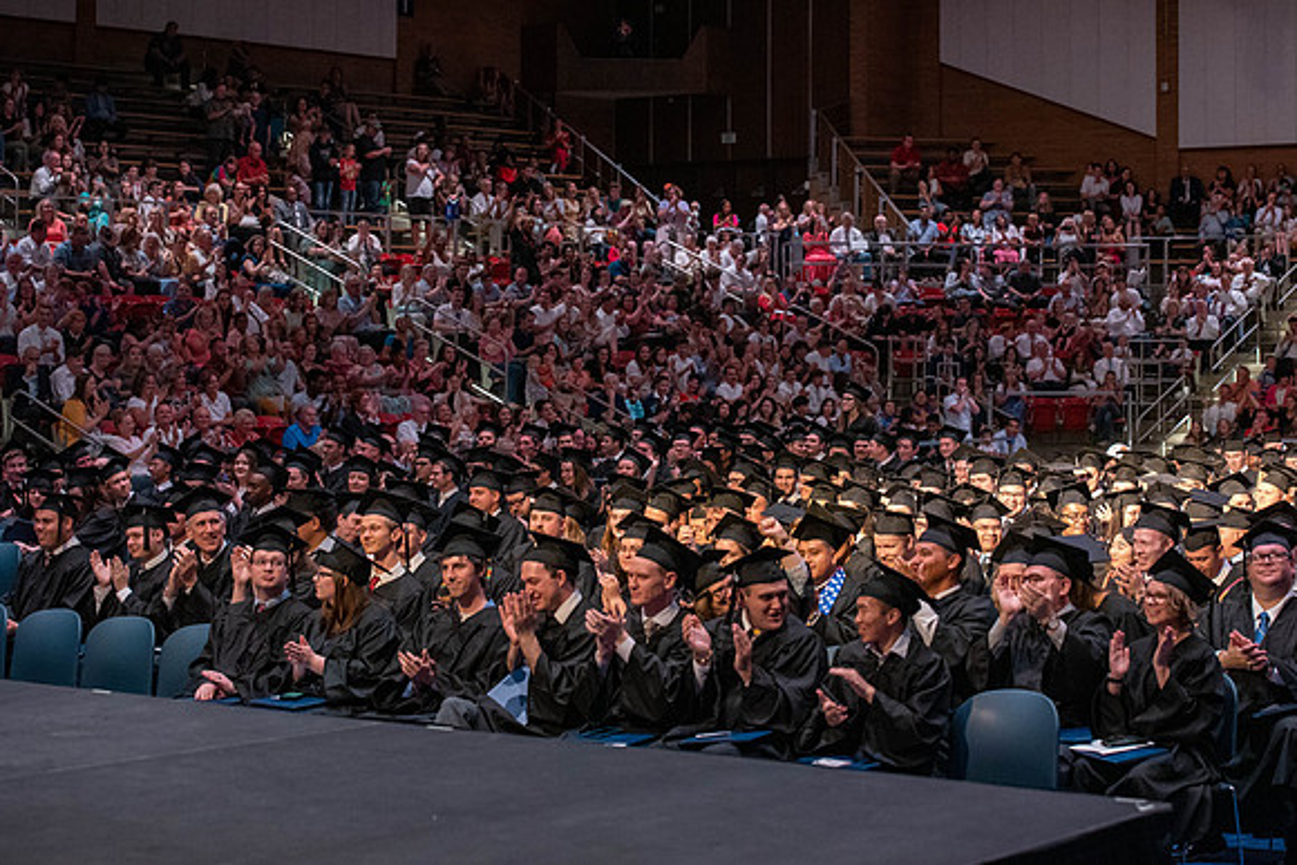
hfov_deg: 26.3
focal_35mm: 77
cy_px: 427
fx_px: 2776
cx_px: 639
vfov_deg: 17.7
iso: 5000
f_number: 3.5
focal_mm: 70
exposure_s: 1/160
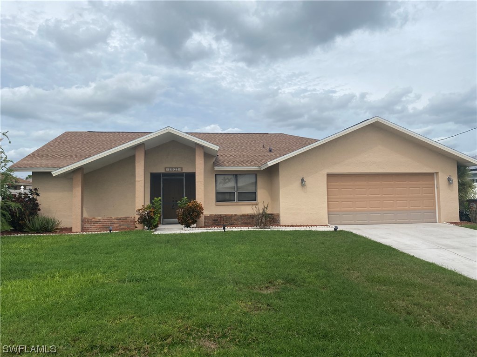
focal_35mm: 26
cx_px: 238
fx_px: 358
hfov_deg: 67.3
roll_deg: +0.9
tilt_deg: +3.6
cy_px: 178
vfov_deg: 53.1
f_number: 1.8
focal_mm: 4.25
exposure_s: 1/4274
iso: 32
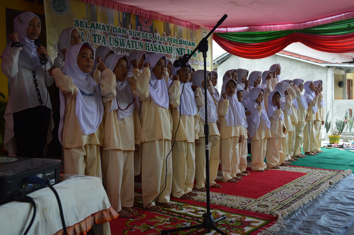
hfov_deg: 57.3
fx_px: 324
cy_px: 118
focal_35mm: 33
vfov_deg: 39.9
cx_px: 177
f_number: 5.6
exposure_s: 1/125
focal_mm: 22
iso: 200
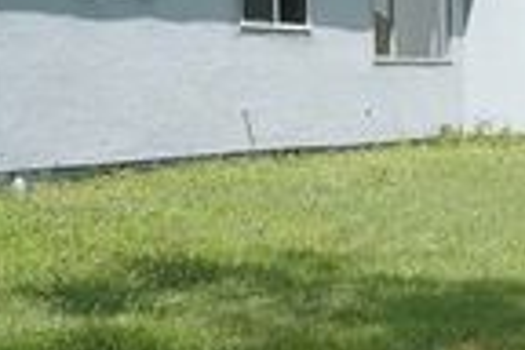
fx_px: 1881
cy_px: 173
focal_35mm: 129
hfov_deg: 15.5
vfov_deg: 10.6
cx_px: 561
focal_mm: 29
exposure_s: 1/160
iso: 80
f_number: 7.1
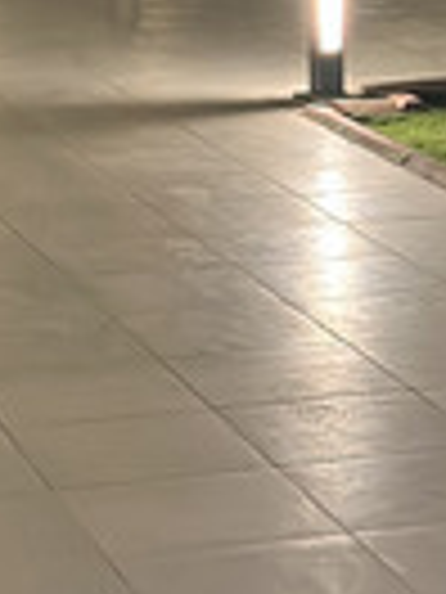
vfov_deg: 11.5
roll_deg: +1.2
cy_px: -209
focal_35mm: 166
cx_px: 291
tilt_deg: -2.8
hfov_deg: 8.9
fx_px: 2852
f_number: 1.78
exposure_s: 1/39
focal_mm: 6.86
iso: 800
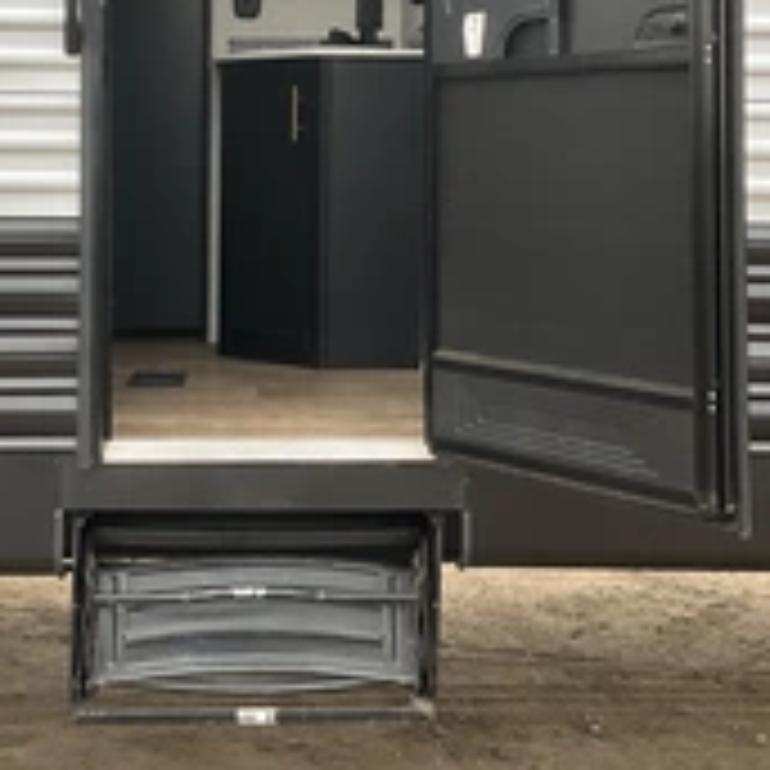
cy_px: 122
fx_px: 1510
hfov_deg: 28.5
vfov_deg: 27.8
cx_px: 279
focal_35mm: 60
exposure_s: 1/122
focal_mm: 3
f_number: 1.8
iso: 40
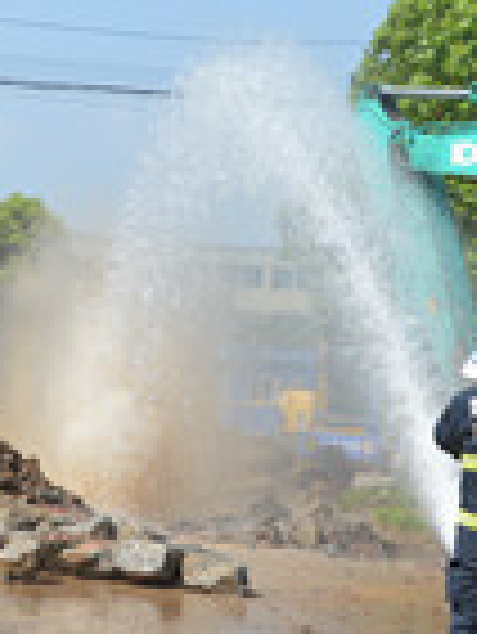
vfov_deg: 17.2
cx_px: 189
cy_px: 351
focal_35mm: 115
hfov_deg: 12.9
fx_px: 2101
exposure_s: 1/250
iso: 100
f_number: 8
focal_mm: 25
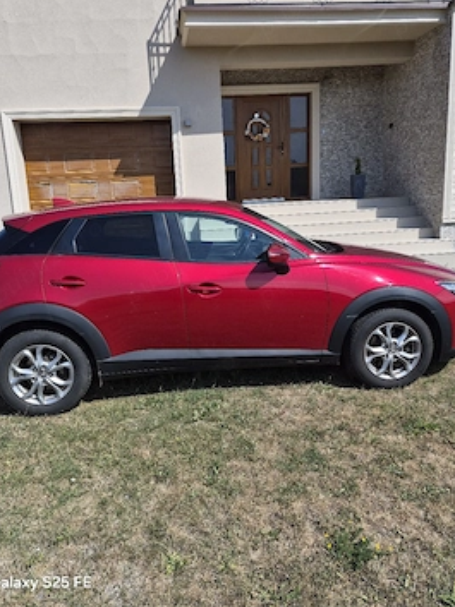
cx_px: 215
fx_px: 456
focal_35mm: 26
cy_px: 283
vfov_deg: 67.3
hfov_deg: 53.0
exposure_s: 1/10000
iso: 80
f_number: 1.8
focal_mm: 5.4
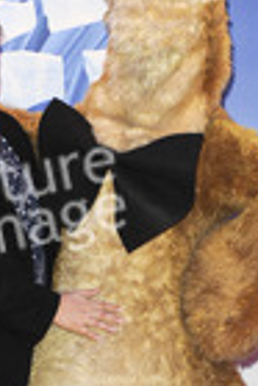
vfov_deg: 20.4
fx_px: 1051
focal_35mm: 98
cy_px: 353
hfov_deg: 13.9
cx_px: 65
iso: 800
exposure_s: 1/200
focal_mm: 34
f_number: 6.3
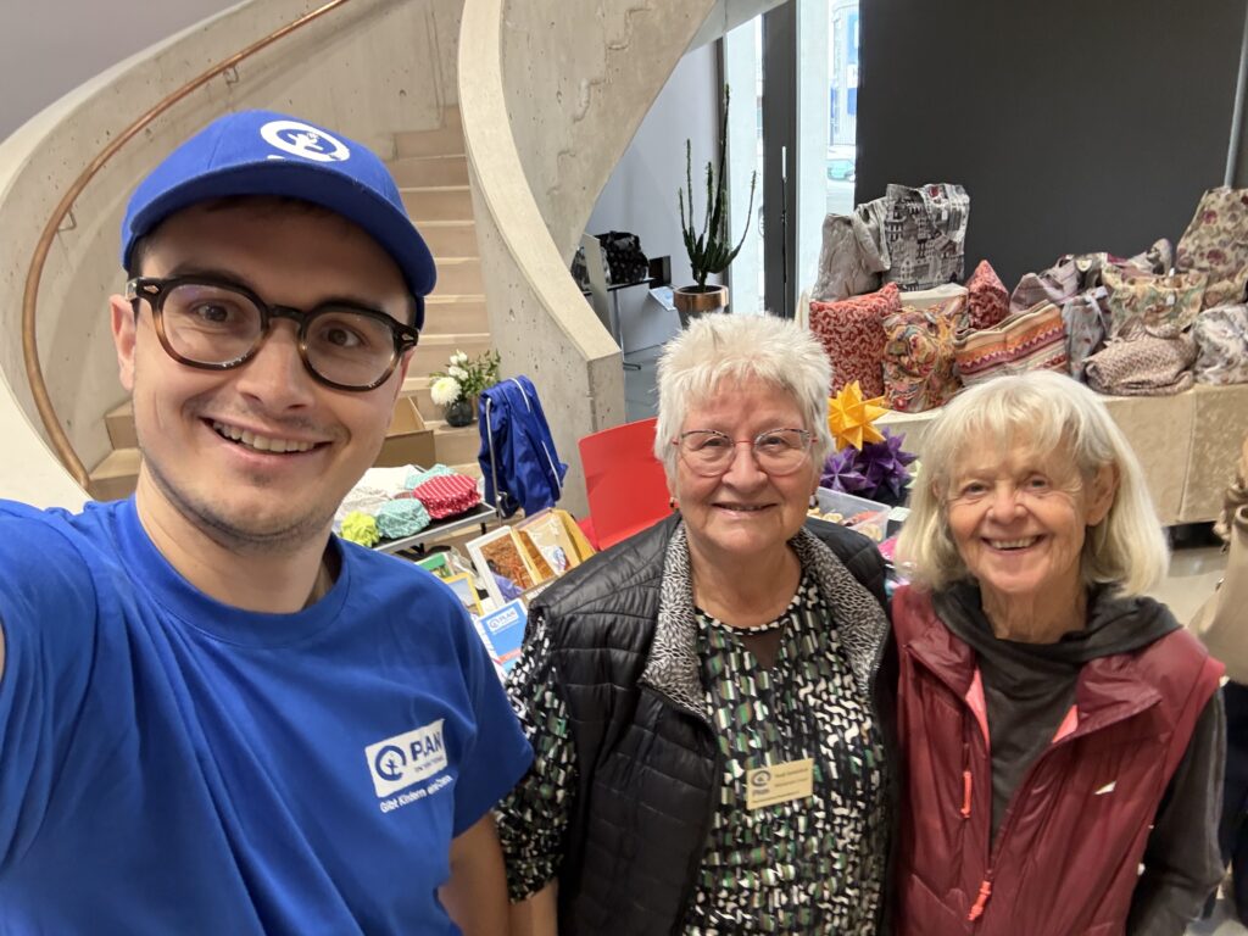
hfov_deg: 73.9
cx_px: 624
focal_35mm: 23
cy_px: 468
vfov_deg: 58.9
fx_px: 829
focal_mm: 2.69
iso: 250
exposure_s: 1/33
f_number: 1.9
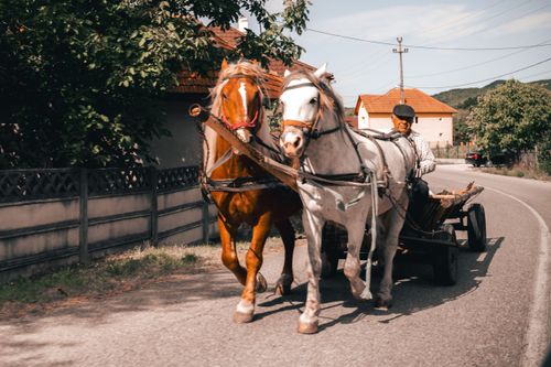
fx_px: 675
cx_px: 117
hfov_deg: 42.6
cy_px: 88
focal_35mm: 44
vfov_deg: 29.9
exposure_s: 1/320
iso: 200
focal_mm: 28
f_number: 2.8
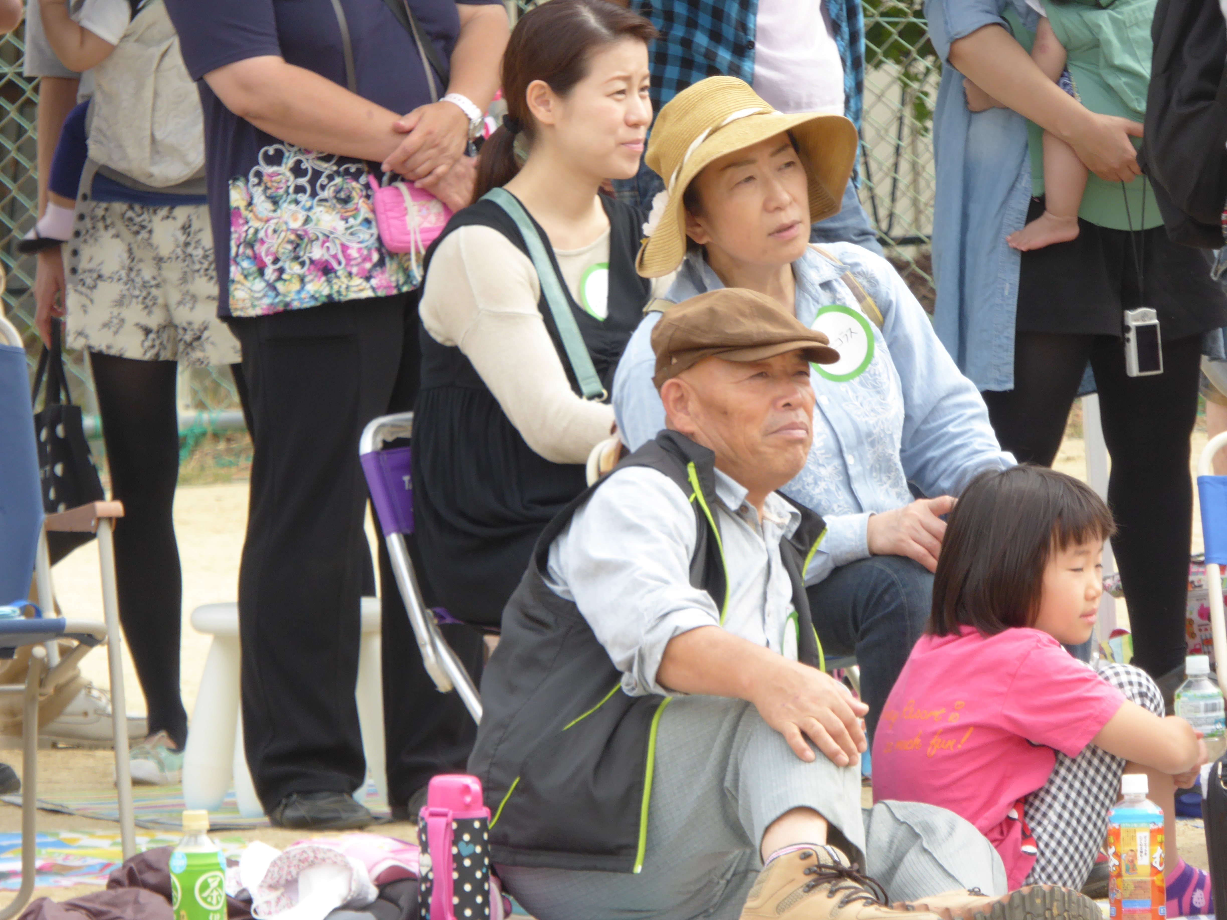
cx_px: 614
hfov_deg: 3.6
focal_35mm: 555
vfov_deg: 2.7
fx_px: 19673
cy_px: 460
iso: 100
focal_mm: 89.6
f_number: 6
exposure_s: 1/100
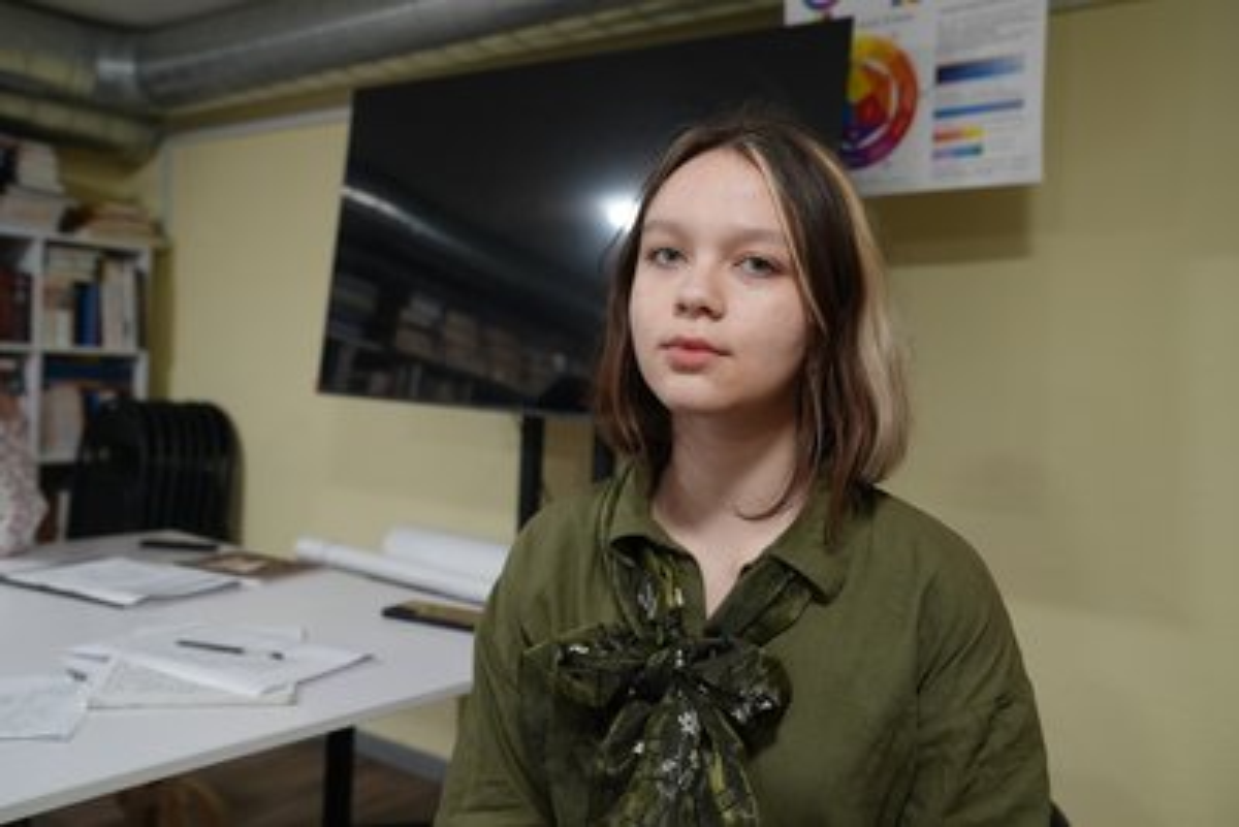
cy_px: 414
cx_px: 620
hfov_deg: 58.7
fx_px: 1102
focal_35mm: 32
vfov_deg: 41.1
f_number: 4
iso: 2000
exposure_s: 1/160
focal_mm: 32
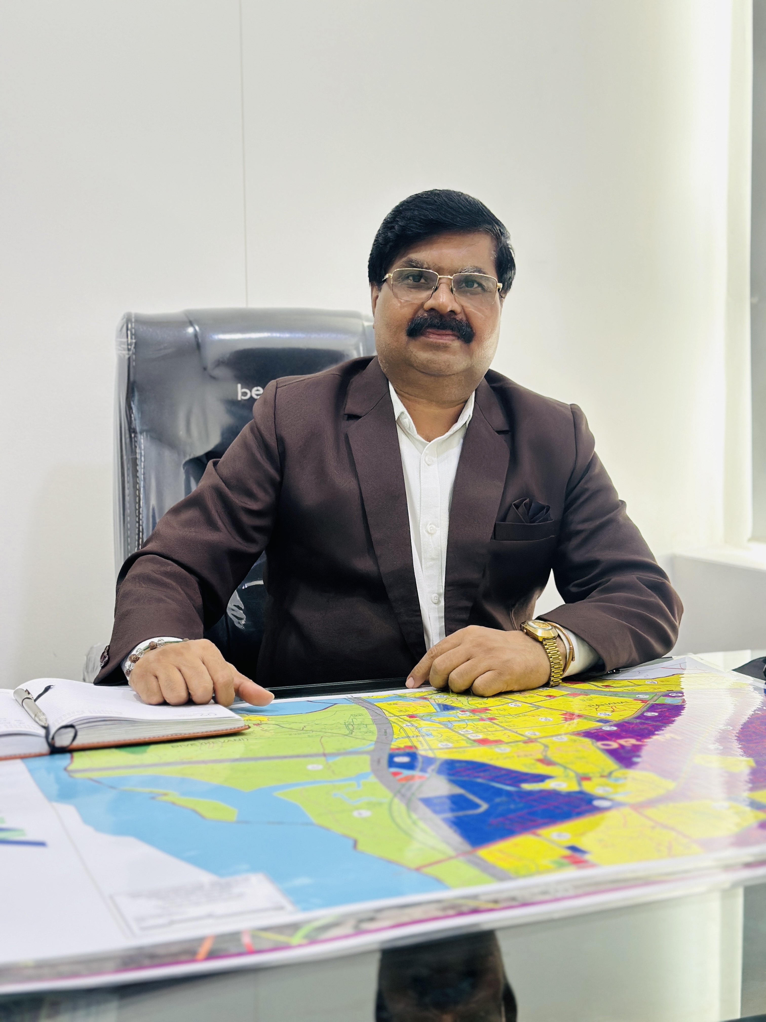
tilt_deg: -4.1
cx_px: 383
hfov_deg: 30.3
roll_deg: +0.1
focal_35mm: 48
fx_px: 1416
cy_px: 511
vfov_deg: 39.7
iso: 160
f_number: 1.78
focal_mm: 6.86
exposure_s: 1/50
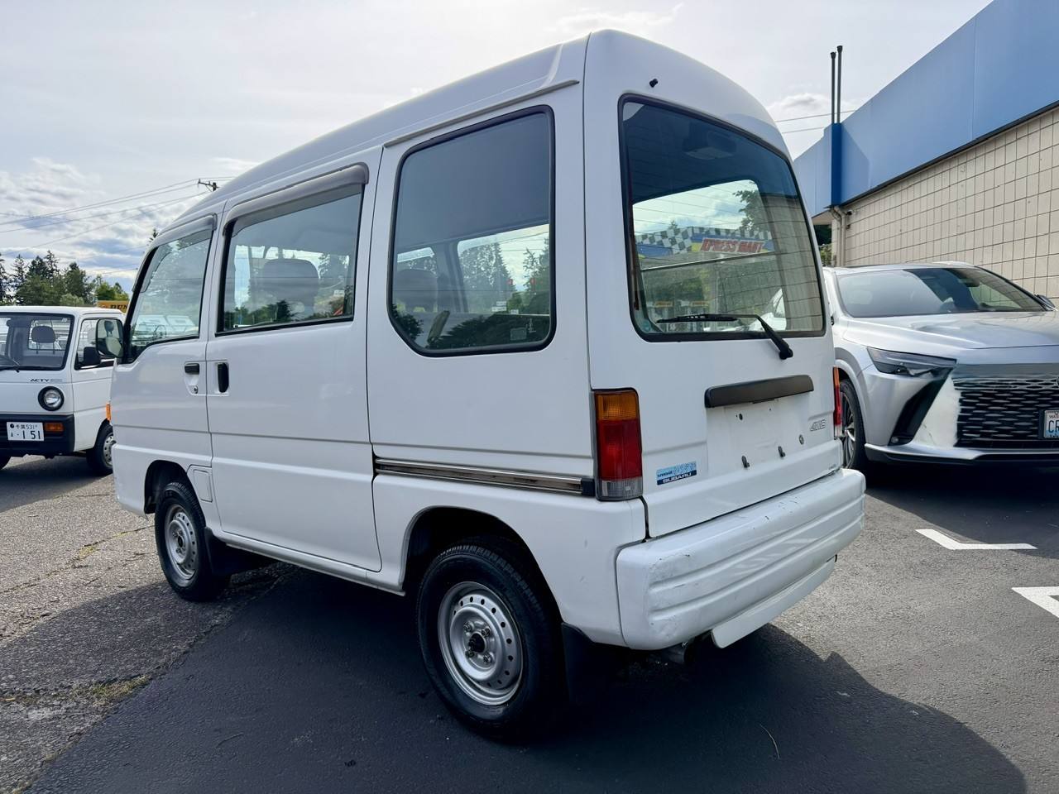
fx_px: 734
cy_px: 397
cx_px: 530
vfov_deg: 56.8
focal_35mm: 24
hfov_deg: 71.6
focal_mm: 6.76
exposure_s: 1/4673
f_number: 1.78
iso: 100
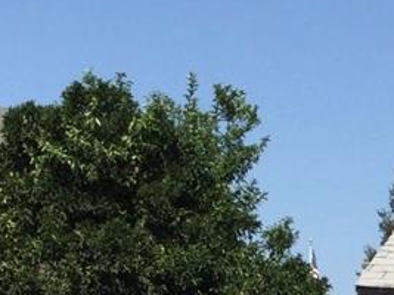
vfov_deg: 8.1
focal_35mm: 174
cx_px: 348
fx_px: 1980
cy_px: 630
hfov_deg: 11.3
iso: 25
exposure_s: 1/1456
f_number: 2.4
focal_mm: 3.3
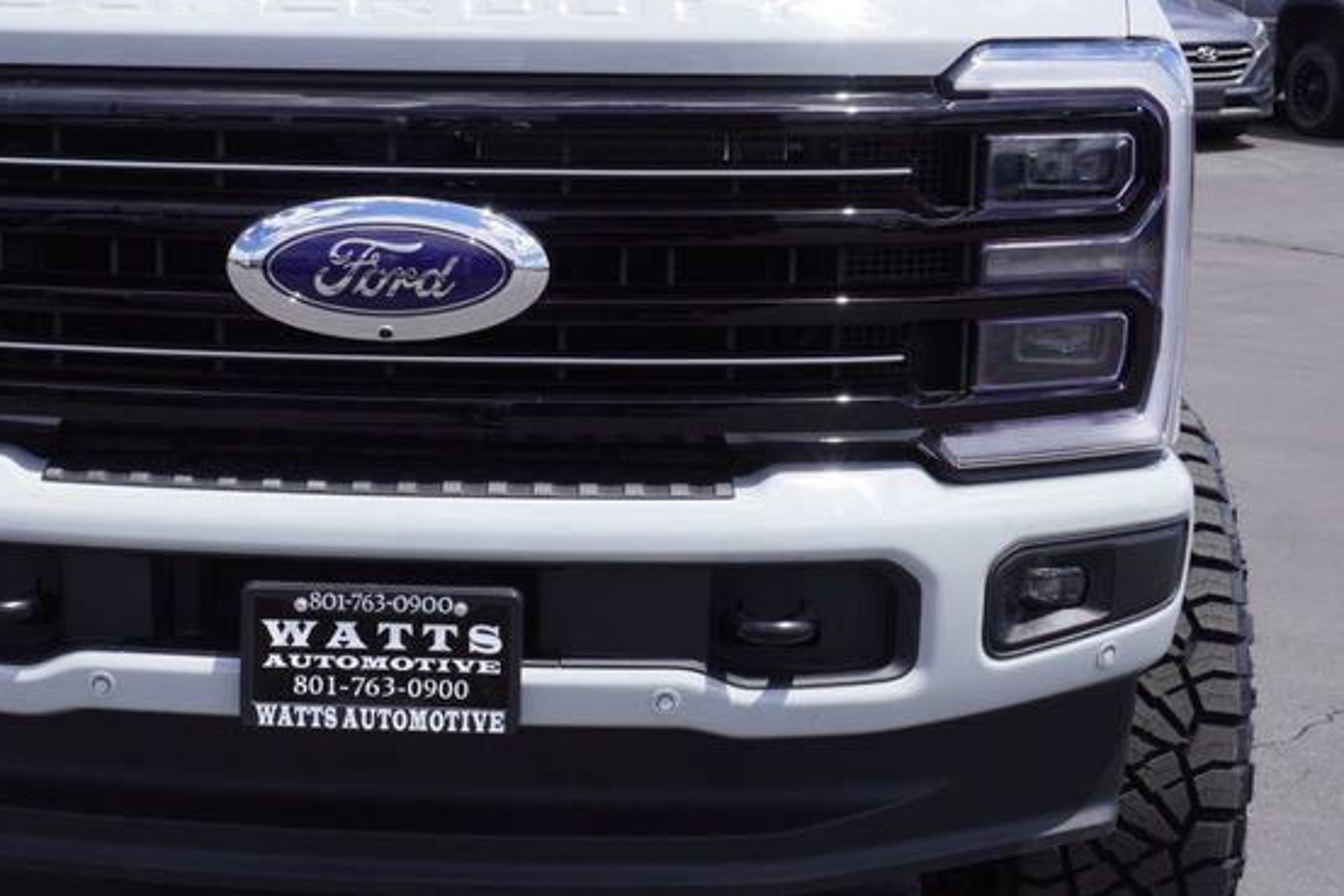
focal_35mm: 64
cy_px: 359
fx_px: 2387
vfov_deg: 21.3
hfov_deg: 31.0
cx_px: 377
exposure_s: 1/125
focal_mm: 23
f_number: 10
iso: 100
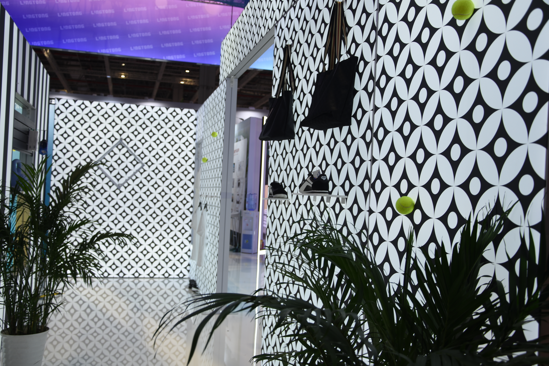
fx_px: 549
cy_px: 183
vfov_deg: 36.9
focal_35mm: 36
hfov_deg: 53.1
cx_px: 274
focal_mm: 24
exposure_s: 1/40
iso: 100
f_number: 3.8
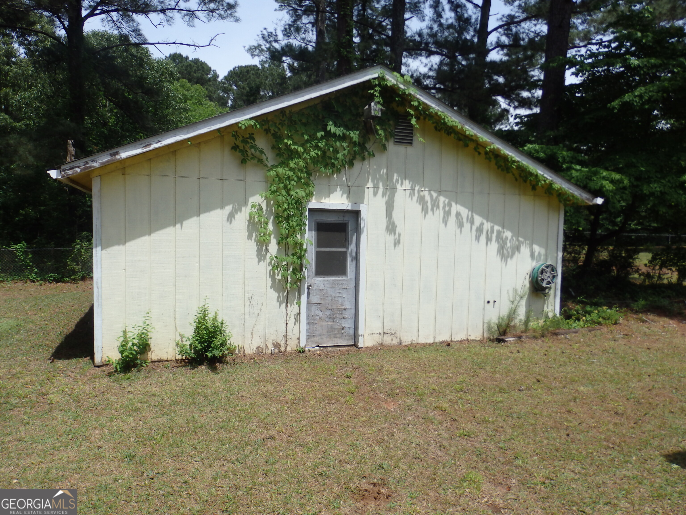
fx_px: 495
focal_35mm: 25
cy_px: 258
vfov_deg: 54.9
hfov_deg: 69.4
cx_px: 343
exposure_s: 1/200
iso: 100
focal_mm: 4.5
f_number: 8.7
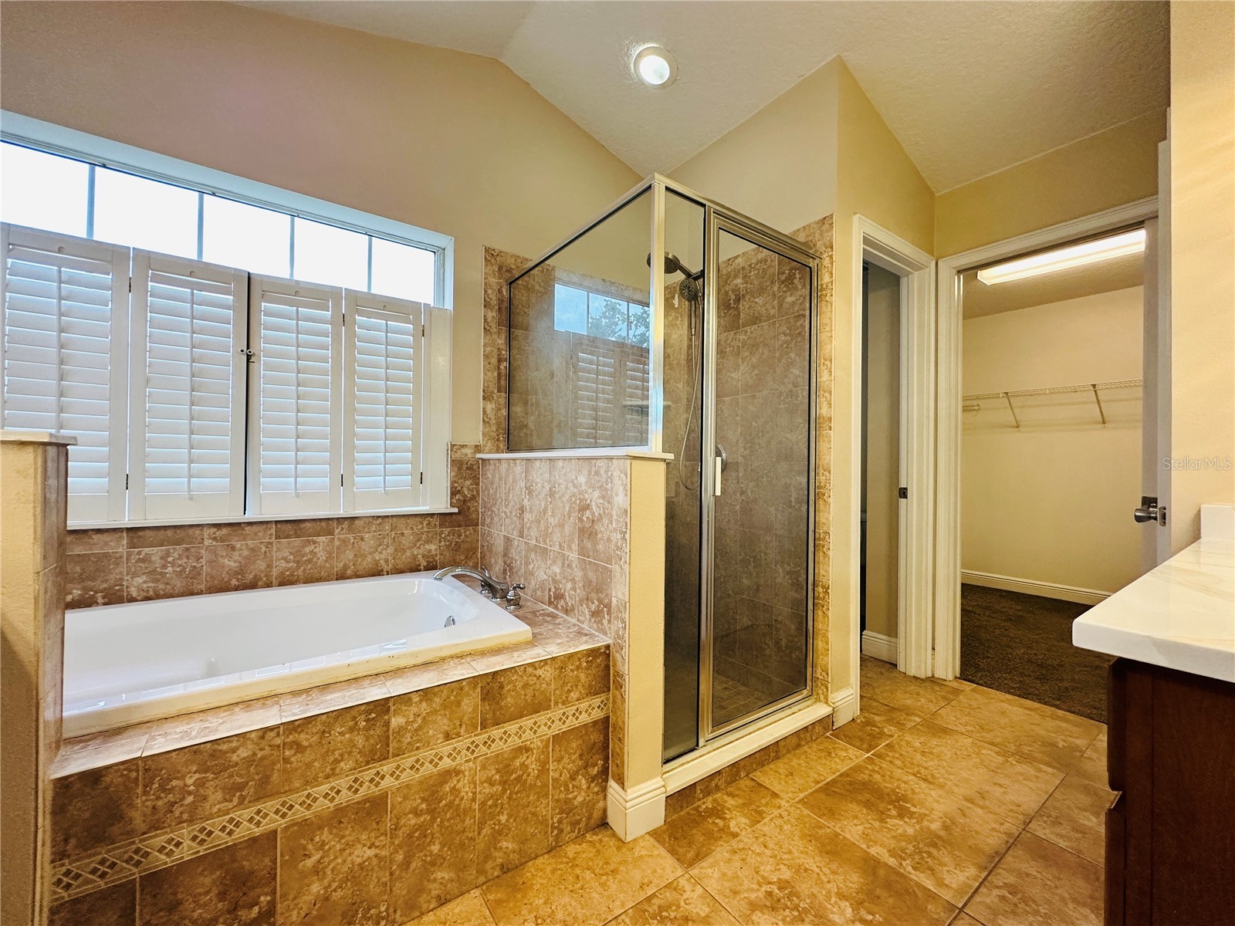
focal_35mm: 14
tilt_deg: +0.5
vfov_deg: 85.7
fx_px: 499
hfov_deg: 102.1
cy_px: 463
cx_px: 618
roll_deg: -0.9
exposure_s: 1/120
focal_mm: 2.22
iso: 200
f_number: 2.2
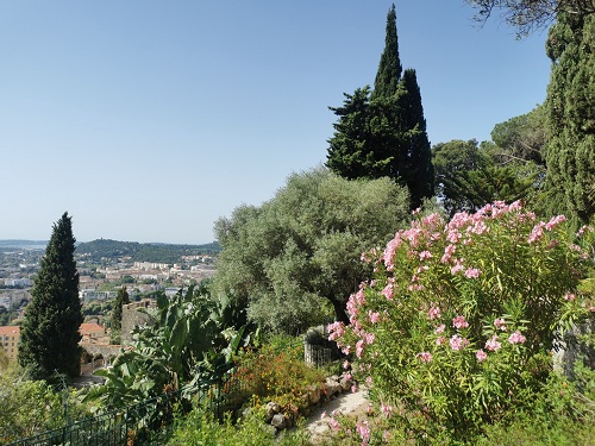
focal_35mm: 27
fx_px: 464
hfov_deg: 65.3
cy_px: 223
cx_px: 298
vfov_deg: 51.4
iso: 50
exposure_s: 1/2558
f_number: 1.8
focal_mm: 5.58
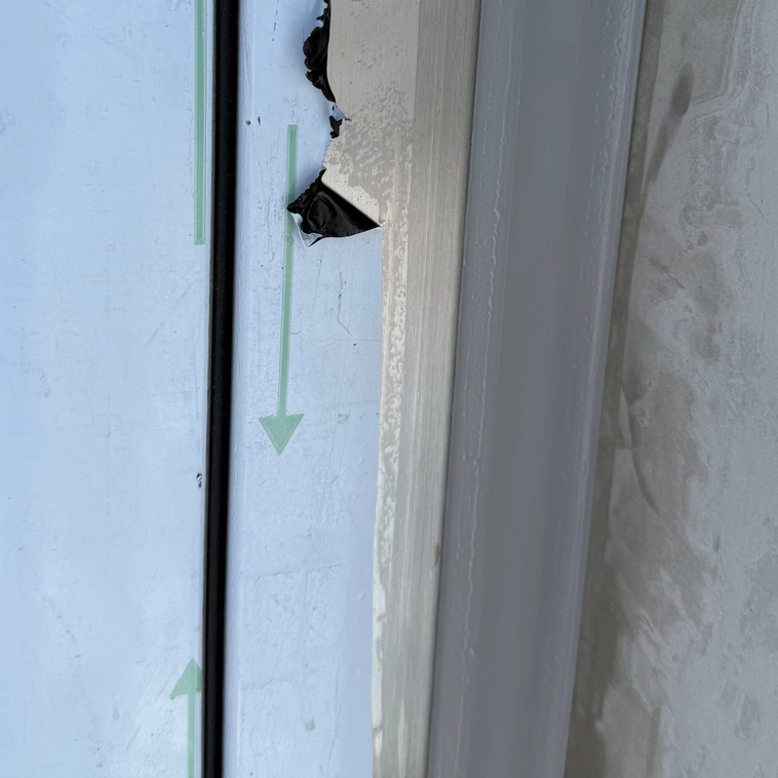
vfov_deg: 39.2
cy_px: 219
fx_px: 1068
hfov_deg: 40.0
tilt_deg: -11.5
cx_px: 417
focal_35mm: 42
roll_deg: -3.2
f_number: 1.78
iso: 80
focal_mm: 6.76
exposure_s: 1/788
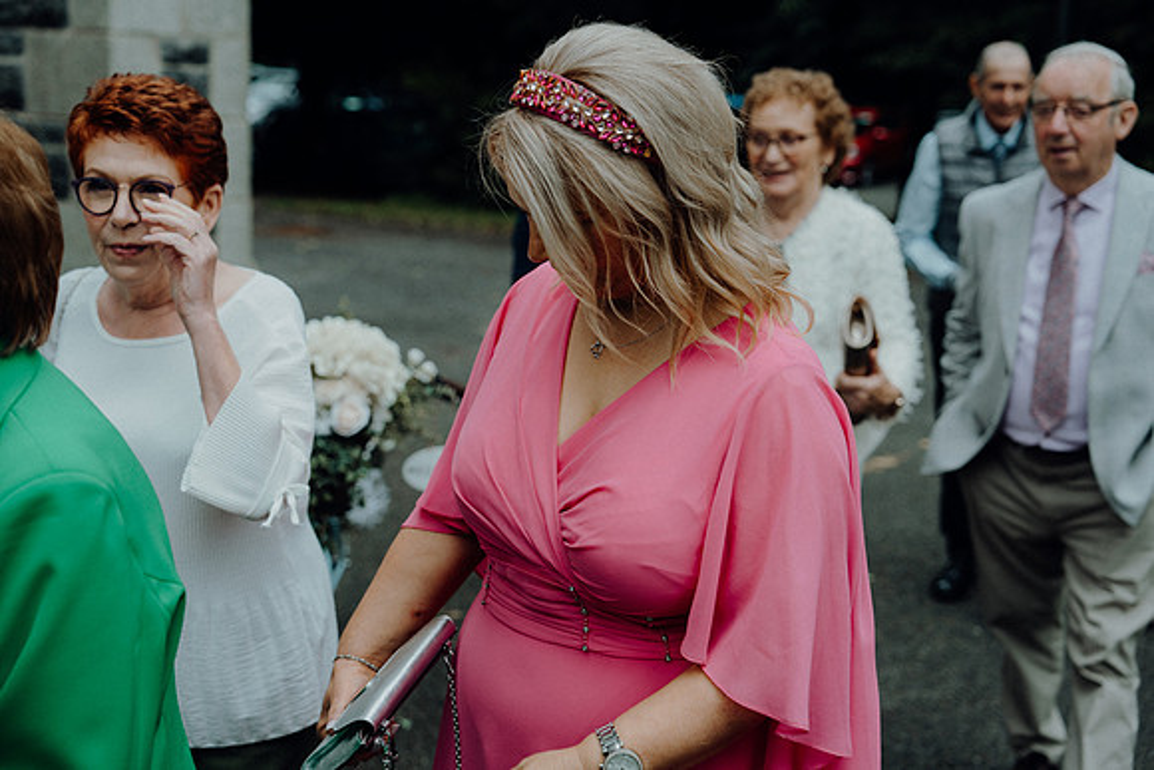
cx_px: 577
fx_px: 1667
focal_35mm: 52
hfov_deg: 38.2
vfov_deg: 26.0
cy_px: 385
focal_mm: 52
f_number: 3.5
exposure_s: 1/250
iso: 125
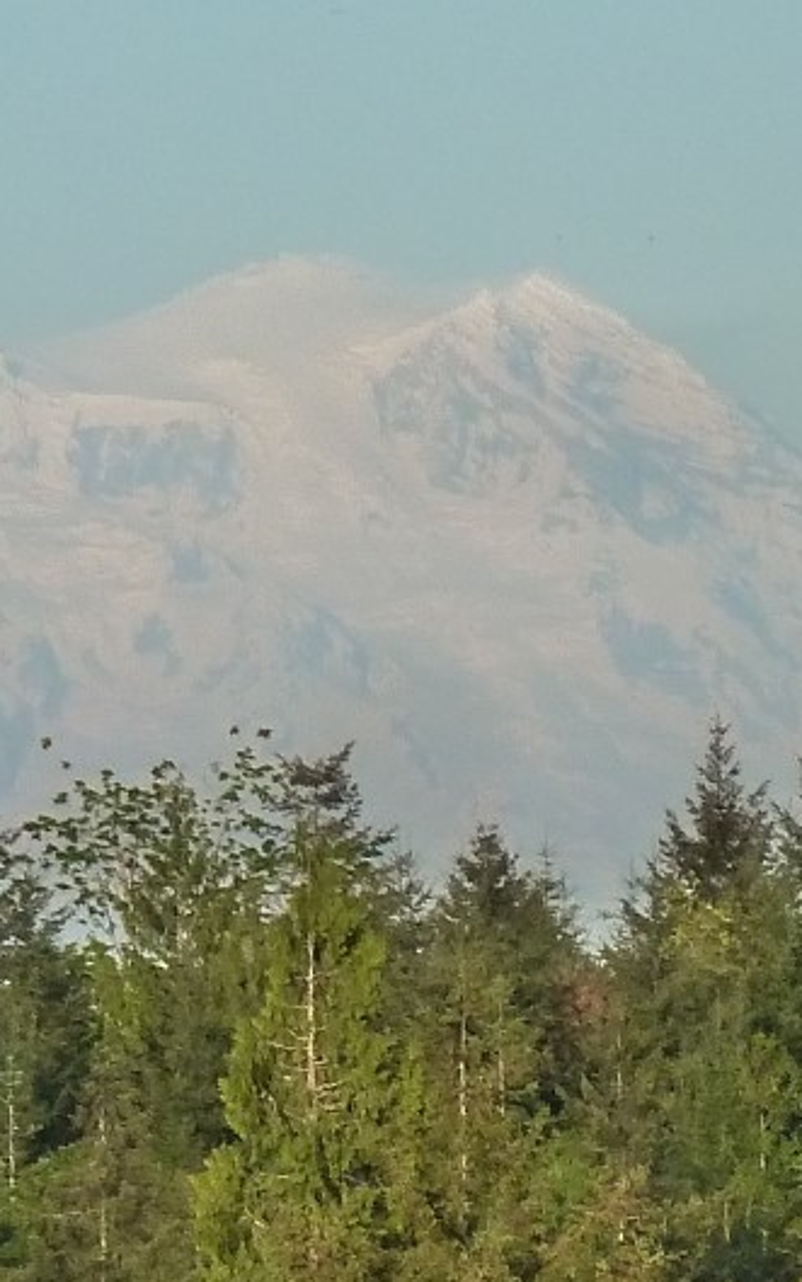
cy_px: 792
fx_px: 36935
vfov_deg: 2.0
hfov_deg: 1.2
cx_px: 104
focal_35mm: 1057
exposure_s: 1/320
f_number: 4.9
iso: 200
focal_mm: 49.2
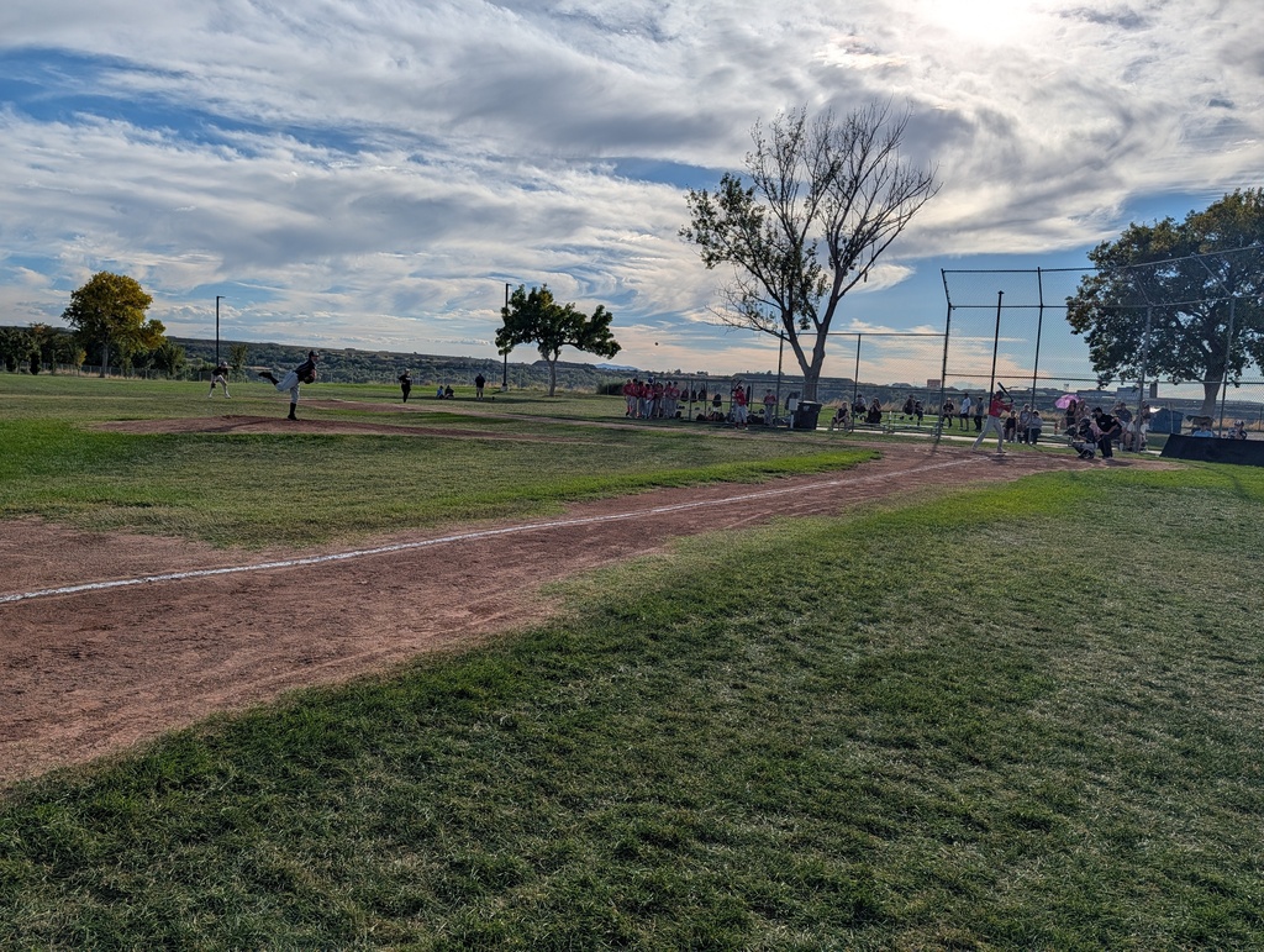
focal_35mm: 24
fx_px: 878
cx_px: 632
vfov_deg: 56.9
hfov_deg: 71.5
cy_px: 476
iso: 21
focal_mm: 6.9
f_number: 1.68
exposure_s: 1/5650
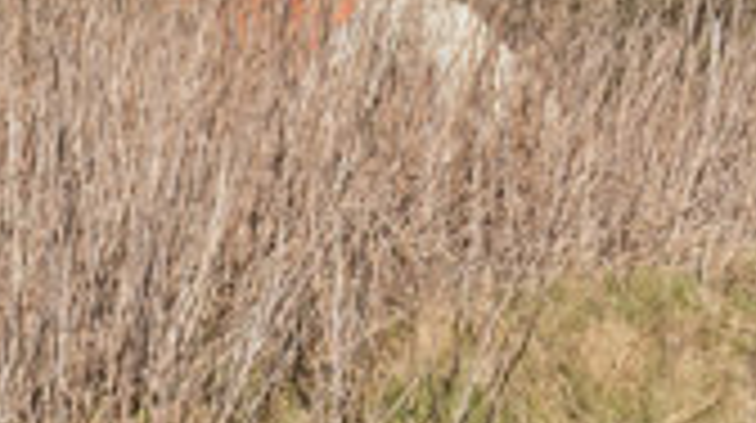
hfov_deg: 10.9
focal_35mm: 195
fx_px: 3904
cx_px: 792
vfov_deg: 6.1
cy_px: -407
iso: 250
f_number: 13
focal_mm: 39
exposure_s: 1/320
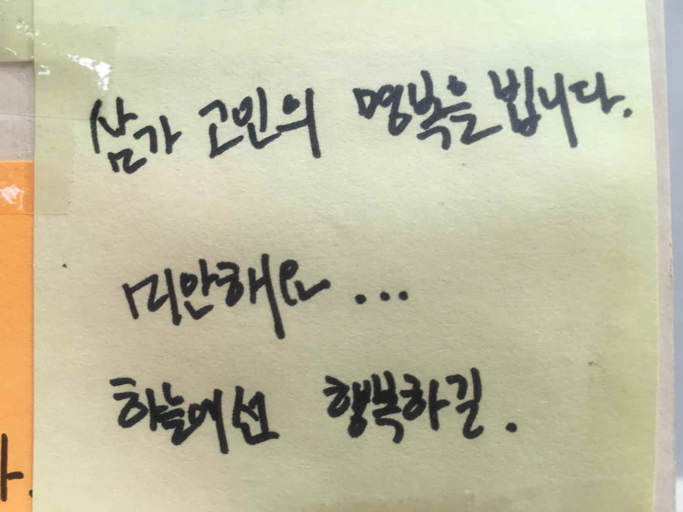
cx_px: 342
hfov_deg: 61.7
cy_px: 256
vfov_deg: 48.2
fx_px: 572
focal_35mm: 29
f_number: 2.2
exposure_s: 1/60
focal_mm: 4.15
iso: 32
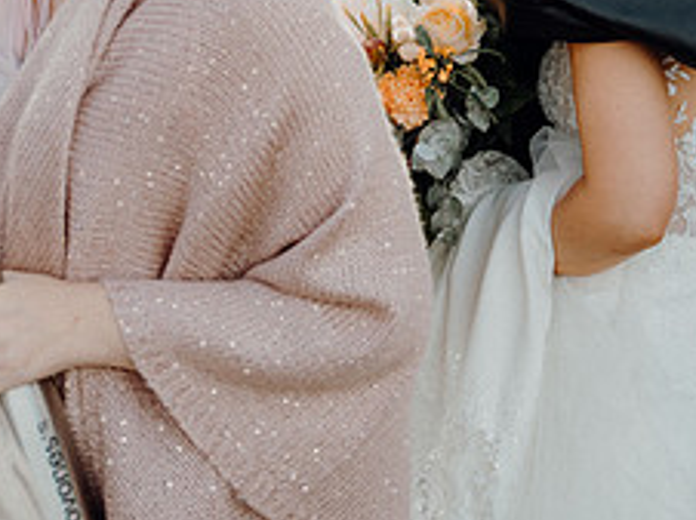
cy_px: -42
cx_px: 499
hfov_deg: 23.1
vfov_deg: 17.0
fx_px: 1687
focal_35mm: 84
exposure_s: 1/500
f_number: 3.5
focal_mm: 34
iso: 200
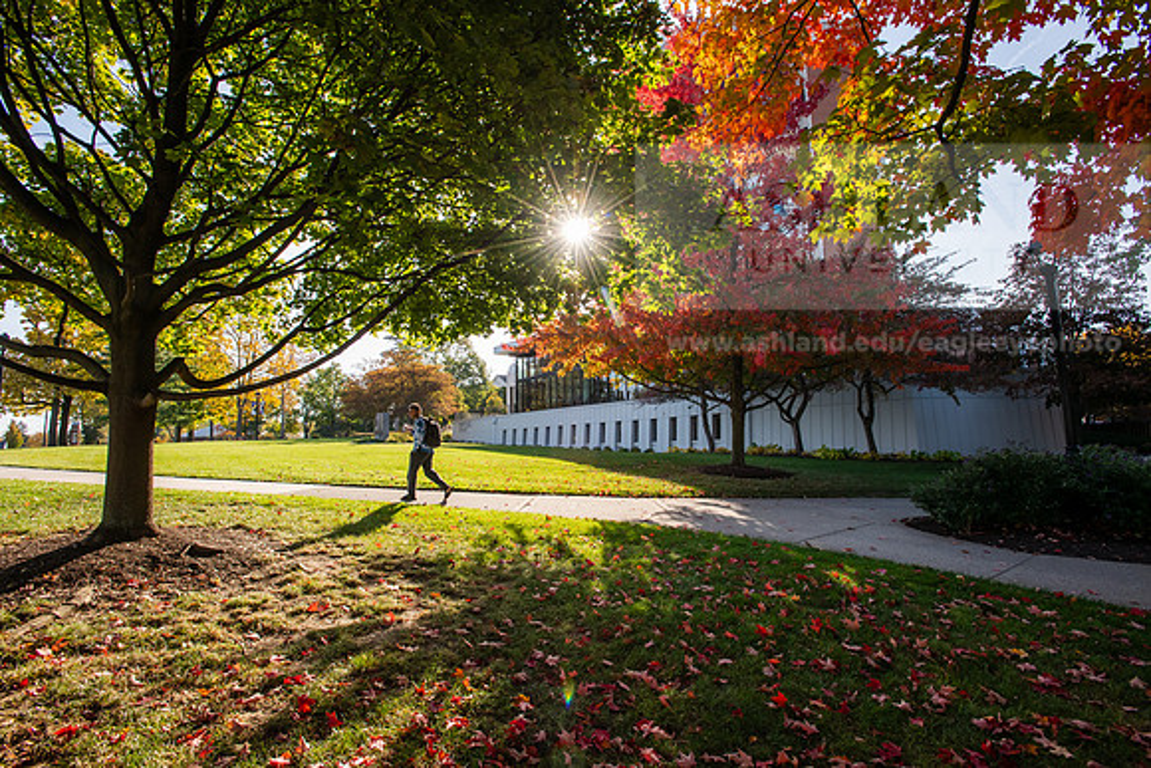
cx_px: 576
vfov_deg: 70.5
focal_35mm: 17
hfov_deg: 93.3
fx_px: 544
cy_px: 384
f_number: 11
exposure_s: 1/200
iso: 320
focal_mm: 17
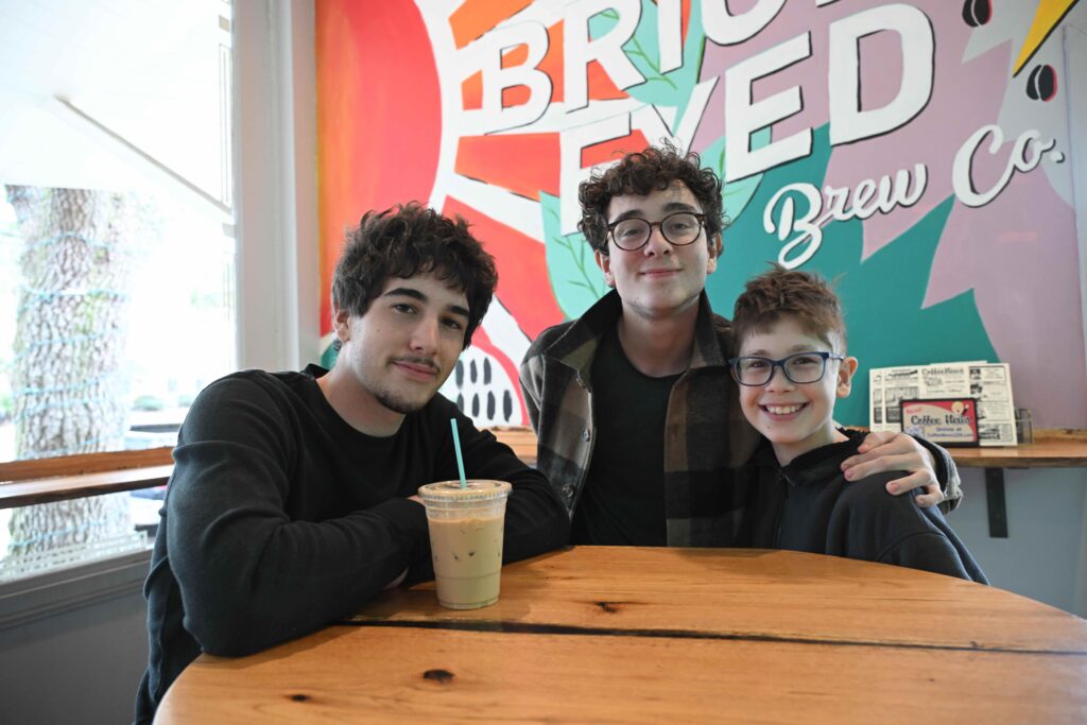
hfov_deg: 73.7
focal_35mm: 24
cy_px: 362
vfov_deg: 53.1
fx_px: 725
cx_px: 544
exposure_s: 1/50
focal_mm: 24
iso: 1600
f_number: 4
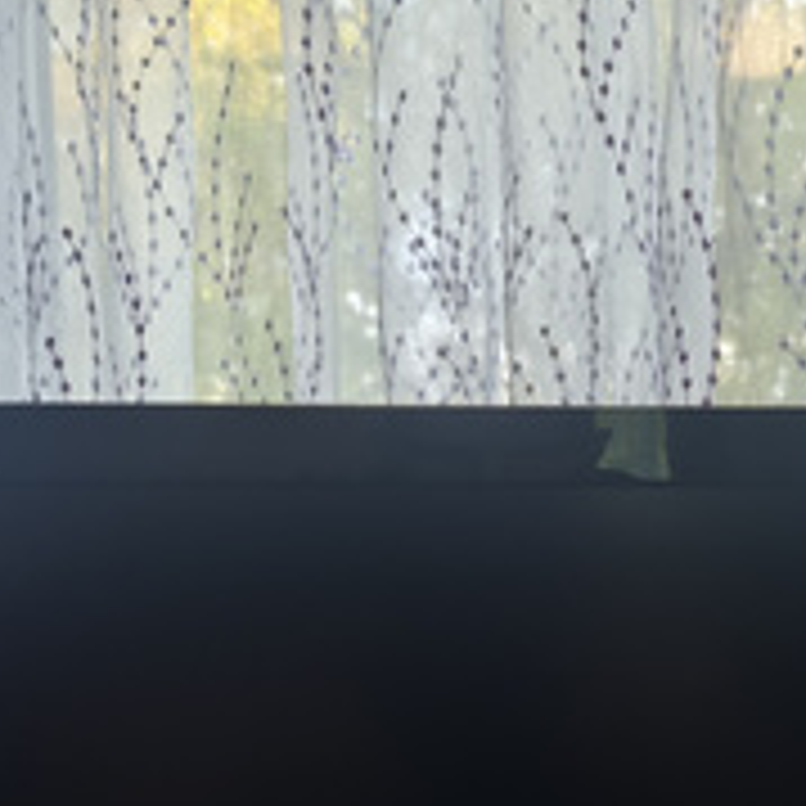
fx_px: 1791
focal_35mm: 68
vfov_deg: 23.7
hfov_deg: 25.1
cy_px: 901
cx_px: 594
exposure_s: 1/100
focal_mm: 6.57
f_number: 1.6
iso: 250
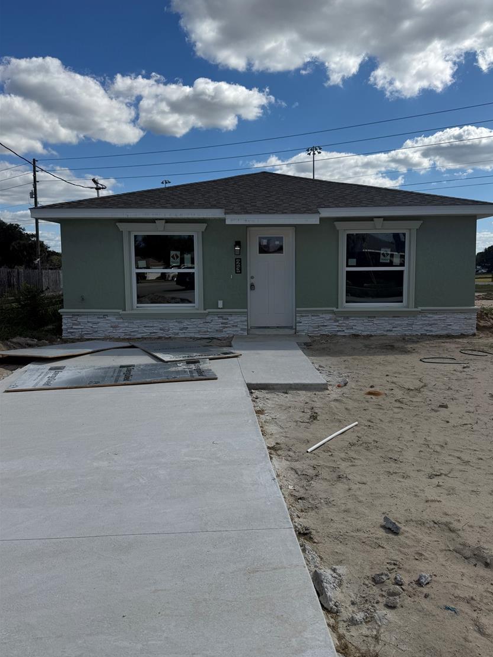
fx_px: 494
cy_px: 313
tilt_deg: -5.6
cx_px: 266
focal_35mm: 26
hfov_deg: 53.0
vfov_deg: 67.3
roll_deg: +0.0
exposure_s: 1/9091
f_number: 1.78
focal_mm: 6.76
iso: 80
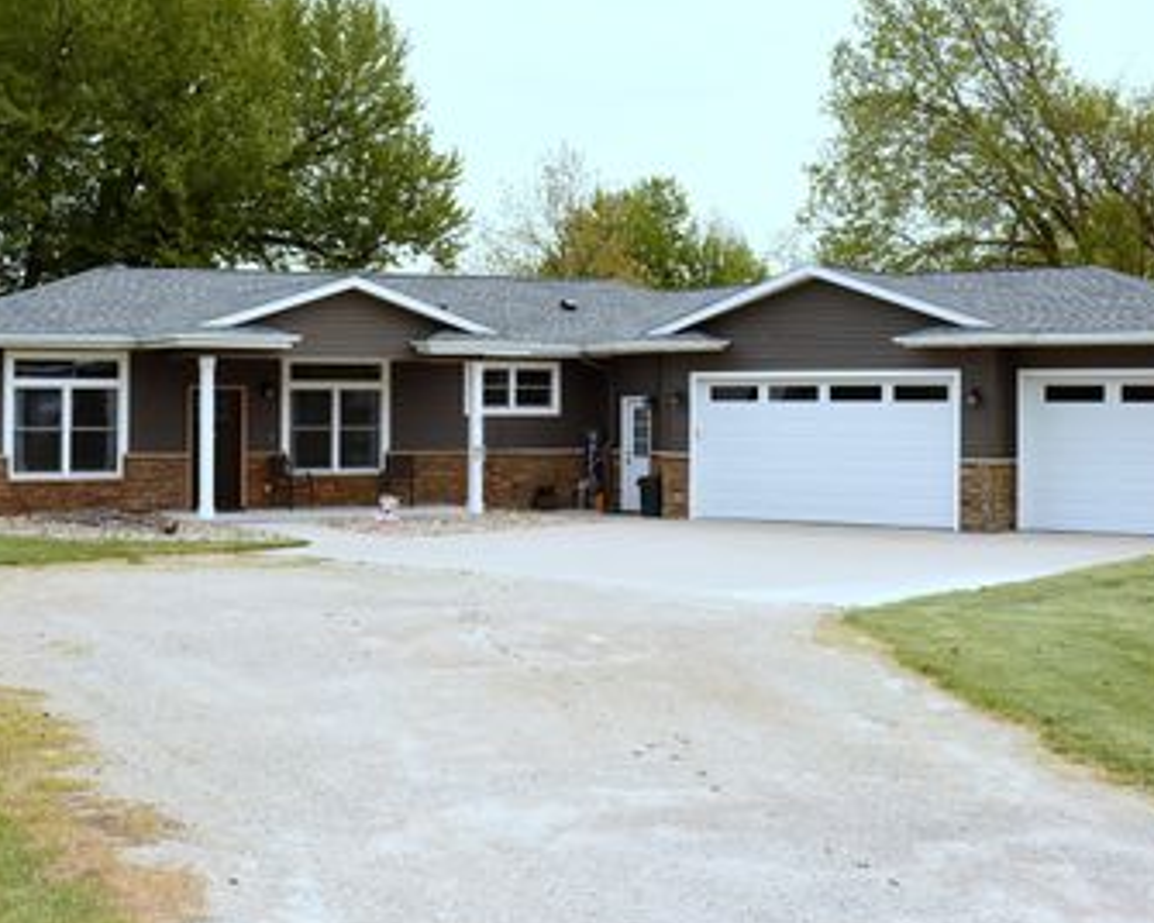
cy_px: 377
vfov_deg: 27.1
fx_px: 1913
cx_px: 575
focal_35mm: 56
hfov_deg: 33.6
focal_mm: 40
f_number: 8
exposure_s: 1/8000
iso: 4000
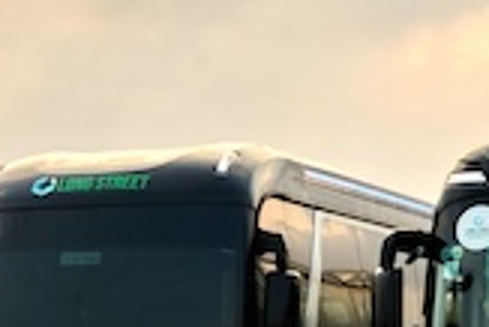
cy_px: 224
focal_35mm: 147
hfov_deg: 13.2
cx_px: -234
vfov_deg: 9.3
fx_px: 1998
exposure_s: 1/200
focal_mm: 30
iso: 250
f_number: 5.6
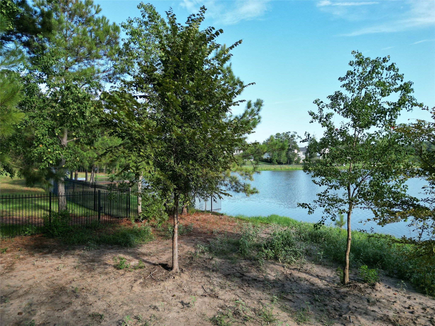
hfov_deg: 71.6
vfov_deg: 56.8
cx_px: 218
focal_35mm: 24
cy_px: 163
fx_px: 302
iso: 140
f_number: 1.7
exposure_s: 1/1250
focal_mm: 6.72
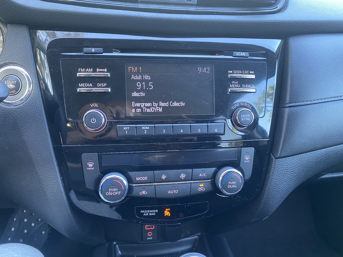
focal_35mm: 26
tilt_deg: -29.3
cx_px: 172
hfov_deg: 67.3
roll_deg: -4.2
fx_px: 258
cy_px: 128
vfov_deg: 53.1
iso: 320
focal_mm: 4.25
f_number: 1.8
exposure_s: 1/60
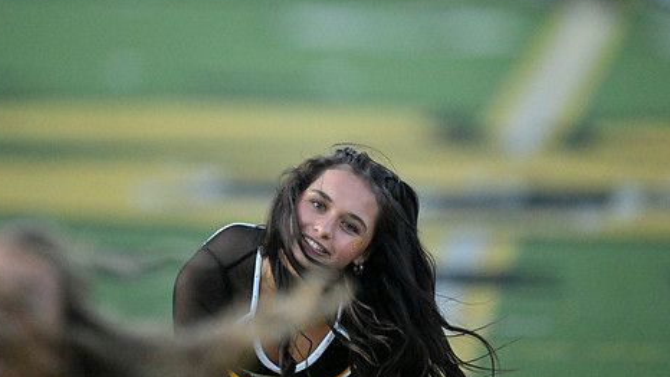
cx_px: 282
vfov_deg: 2.3
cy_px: 142
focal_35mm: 522
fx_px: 9273
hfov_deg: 4.1
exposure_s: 1/32000
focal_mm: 400
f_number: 2.8
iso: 4000
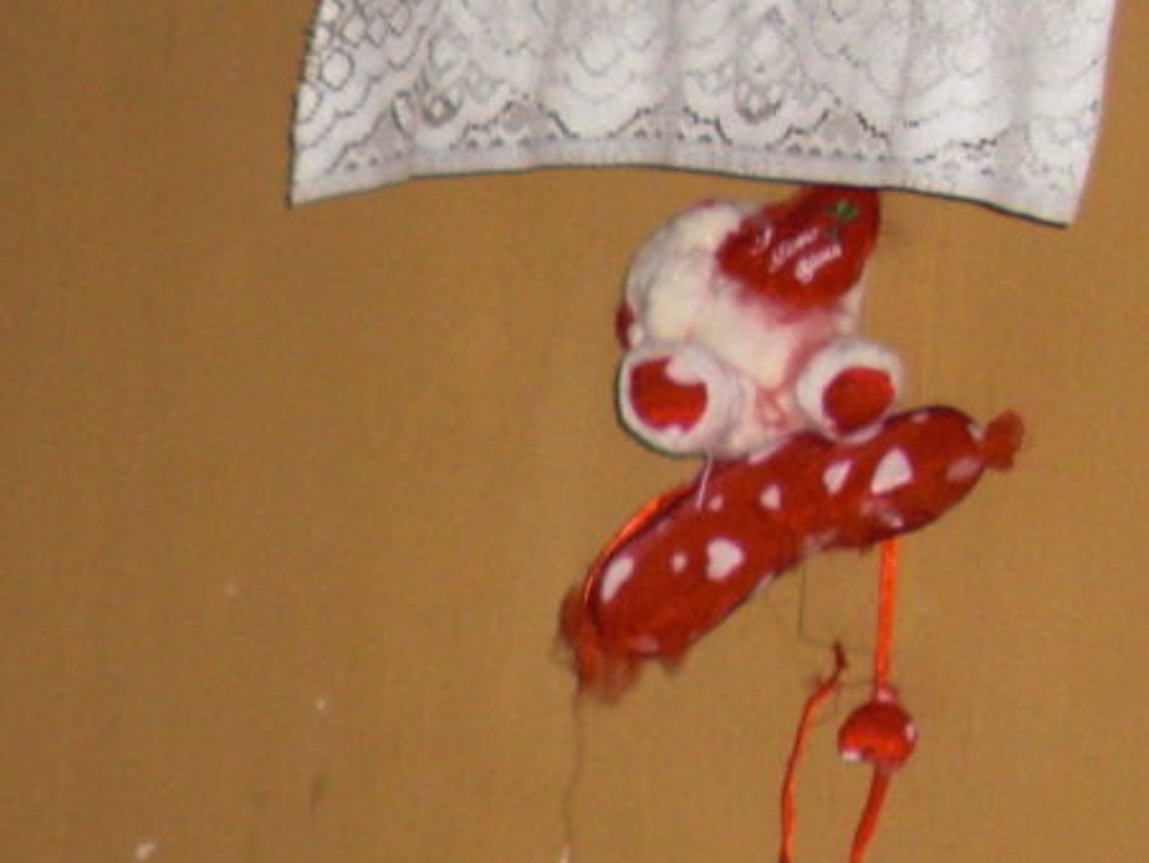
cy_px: 934
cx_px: -511
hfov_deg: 14.5
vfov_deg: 11.4
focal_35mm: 128
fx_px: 4251
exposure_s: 1/60
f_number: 2.8
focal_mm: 6.3
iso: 200
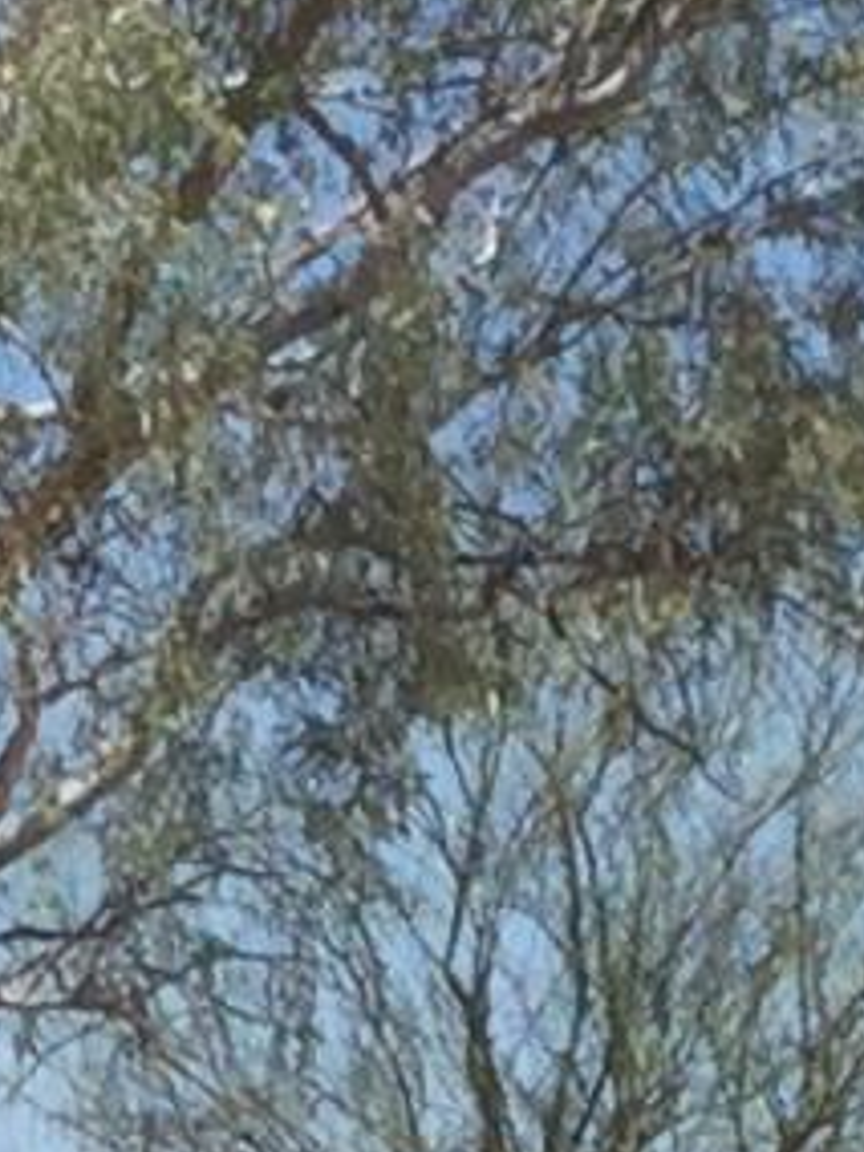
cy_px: 1740
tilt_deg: -0.5
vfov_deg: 6.0
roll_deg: -0.4
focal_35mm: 328
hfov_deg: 4.5
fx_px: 10916
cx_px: 868
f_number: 2.4
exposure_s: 1/1538
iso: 25
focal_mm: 3.3
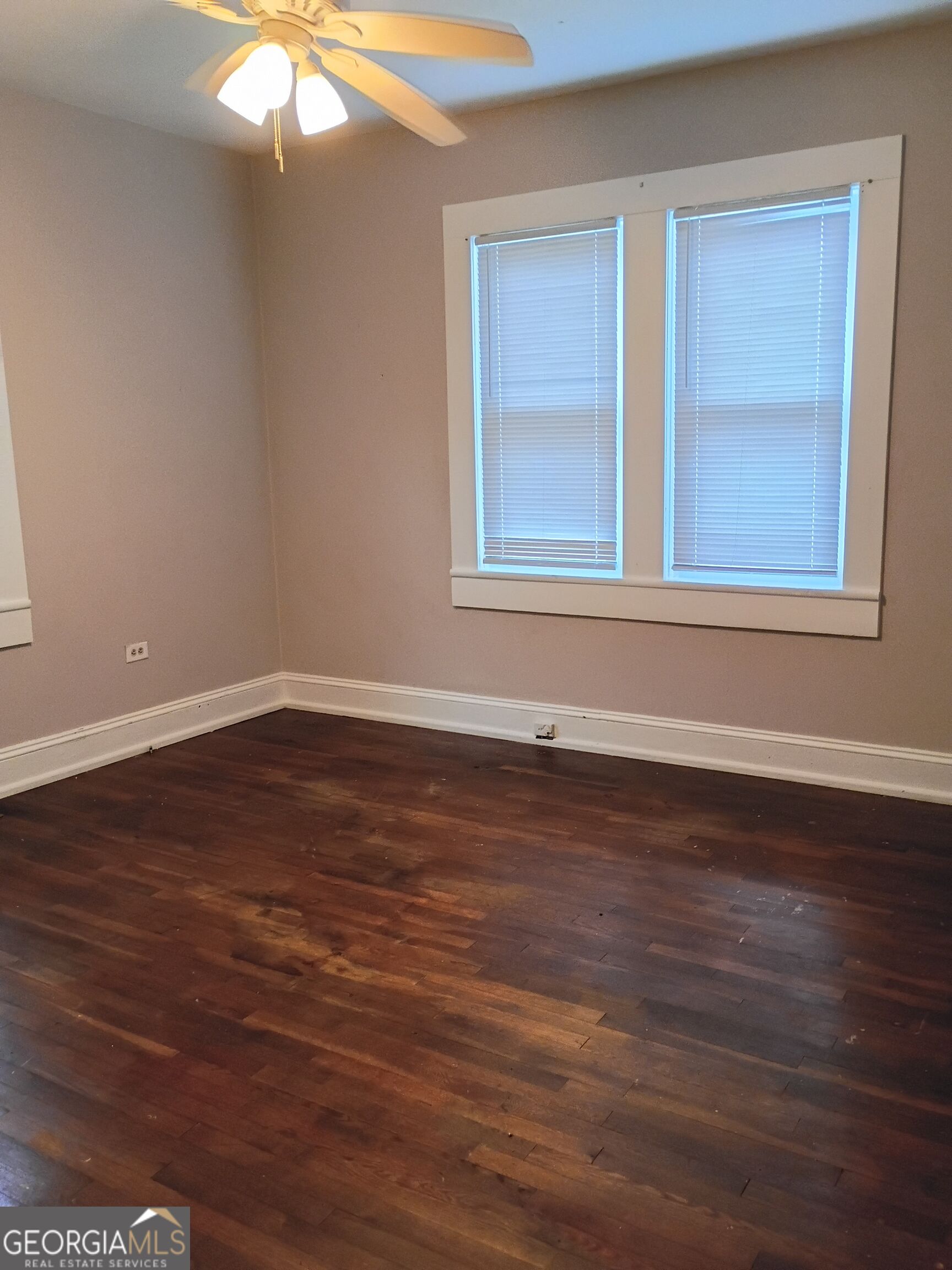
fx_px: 1063
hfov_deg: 48.2
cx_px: 476
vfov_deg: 61.7
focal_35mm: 29
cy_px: 635
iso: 100
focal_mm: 4.27
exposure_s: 1/40
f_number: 1.8
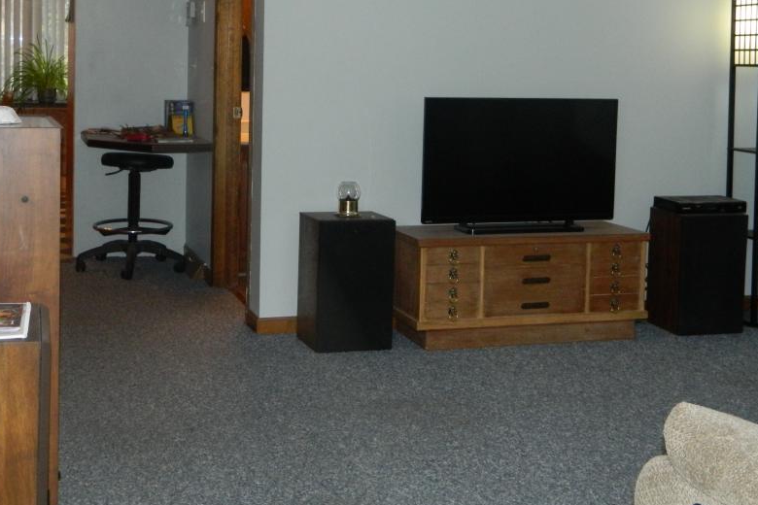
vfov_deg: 24.0
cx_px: 345
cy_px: 139
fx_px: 1179
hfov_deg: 35.6
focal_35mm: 56
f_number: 3.5
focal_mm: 7.3
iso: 320
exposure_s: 1/30
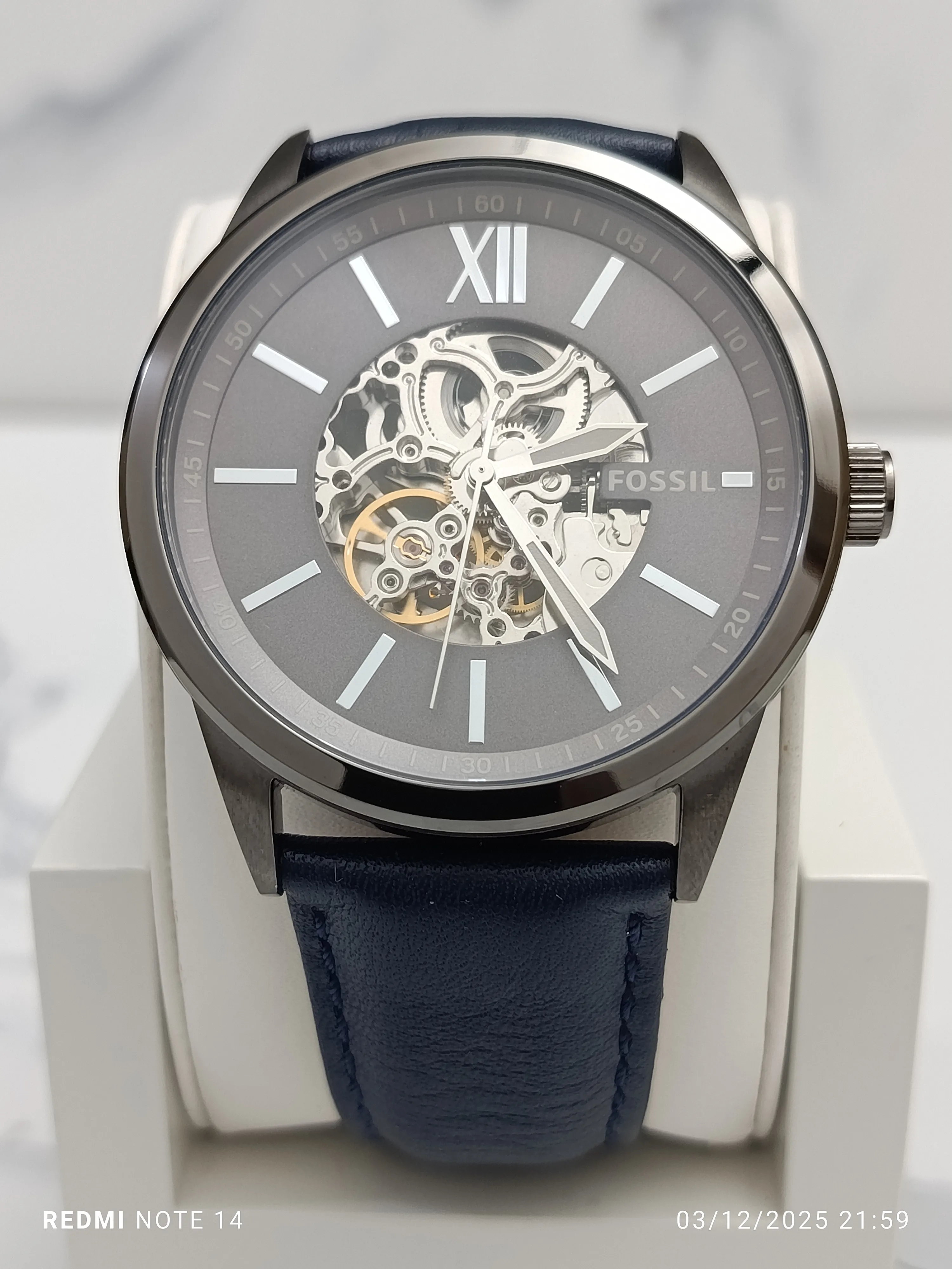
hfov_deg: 30.3
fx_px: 1760
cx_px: 476
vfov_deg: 39.7
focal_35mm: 48
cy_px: 634
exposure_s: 1/100
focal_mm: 5.24
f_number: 1.7
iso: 407
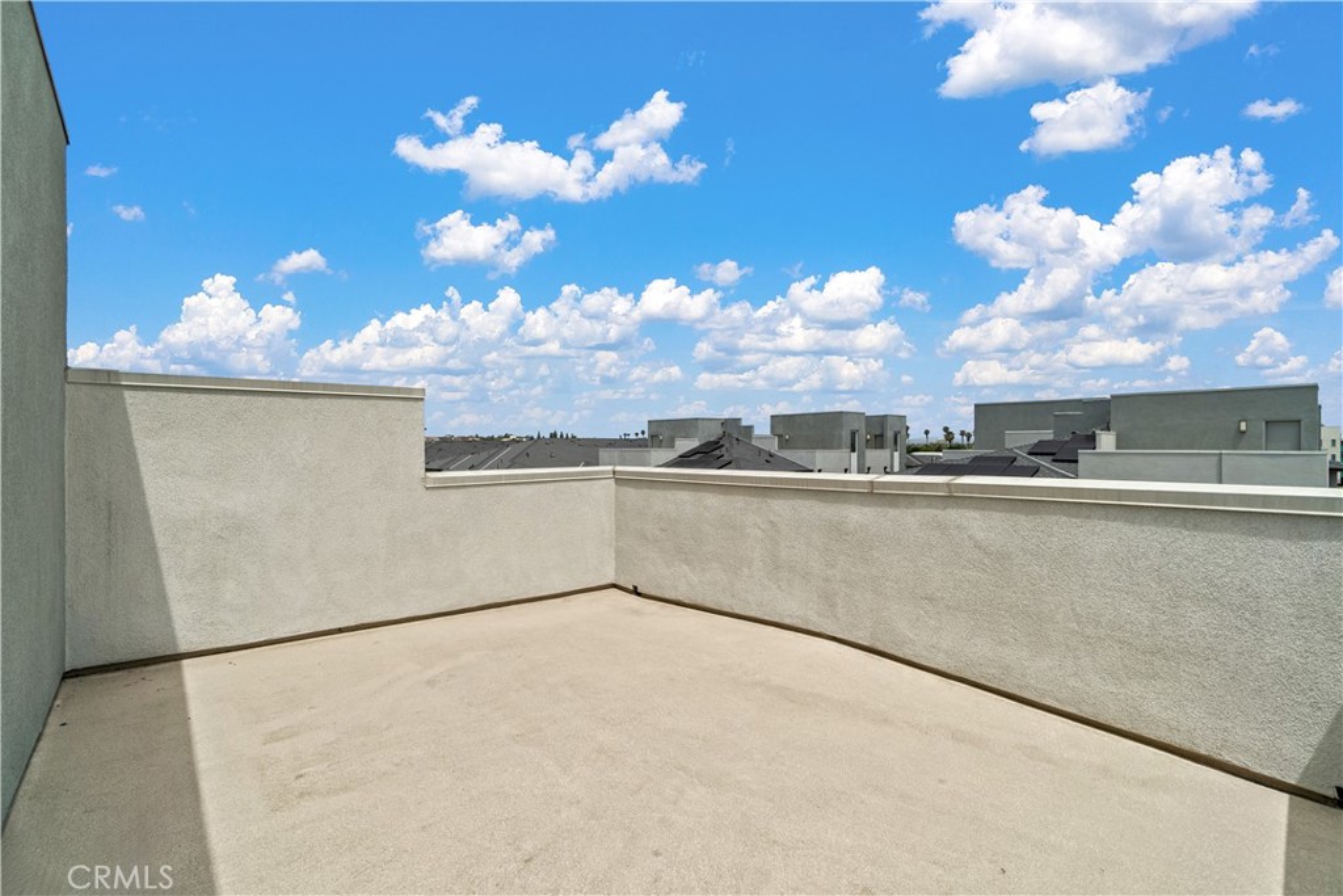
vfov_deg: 77.3
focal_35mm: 15
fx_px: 560
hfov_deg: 100.4
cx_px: 672
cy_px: 448
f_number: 5.6
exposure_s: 1/800
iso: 100
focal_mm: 10
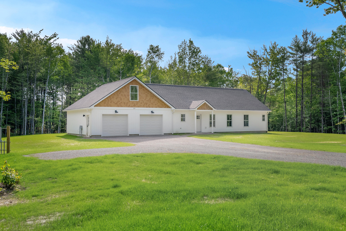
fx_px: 337
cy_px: 116
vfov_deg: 37.9
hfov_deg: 54.4
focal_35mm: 35
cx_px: 173
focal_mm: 35
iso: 320
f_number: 4
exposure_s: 1/1000
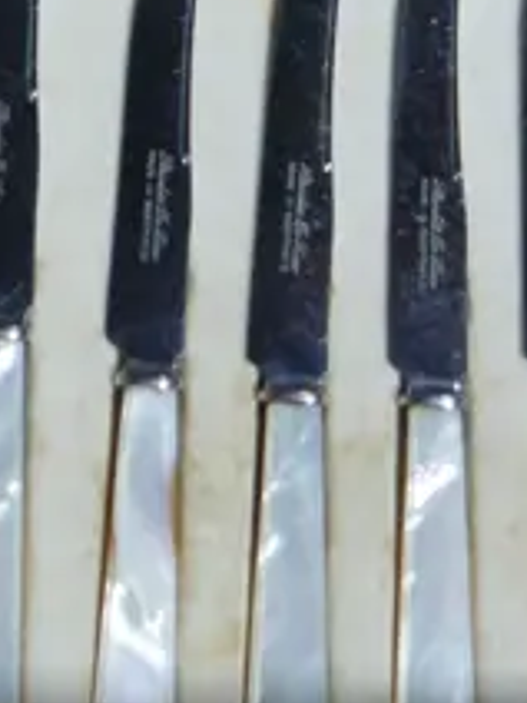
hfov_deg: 10.9
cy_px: -424
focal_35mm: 135
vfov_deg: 13.6
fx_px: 2740
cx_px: 13
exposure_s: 1/60
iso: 200
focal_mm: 14
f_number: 3.5
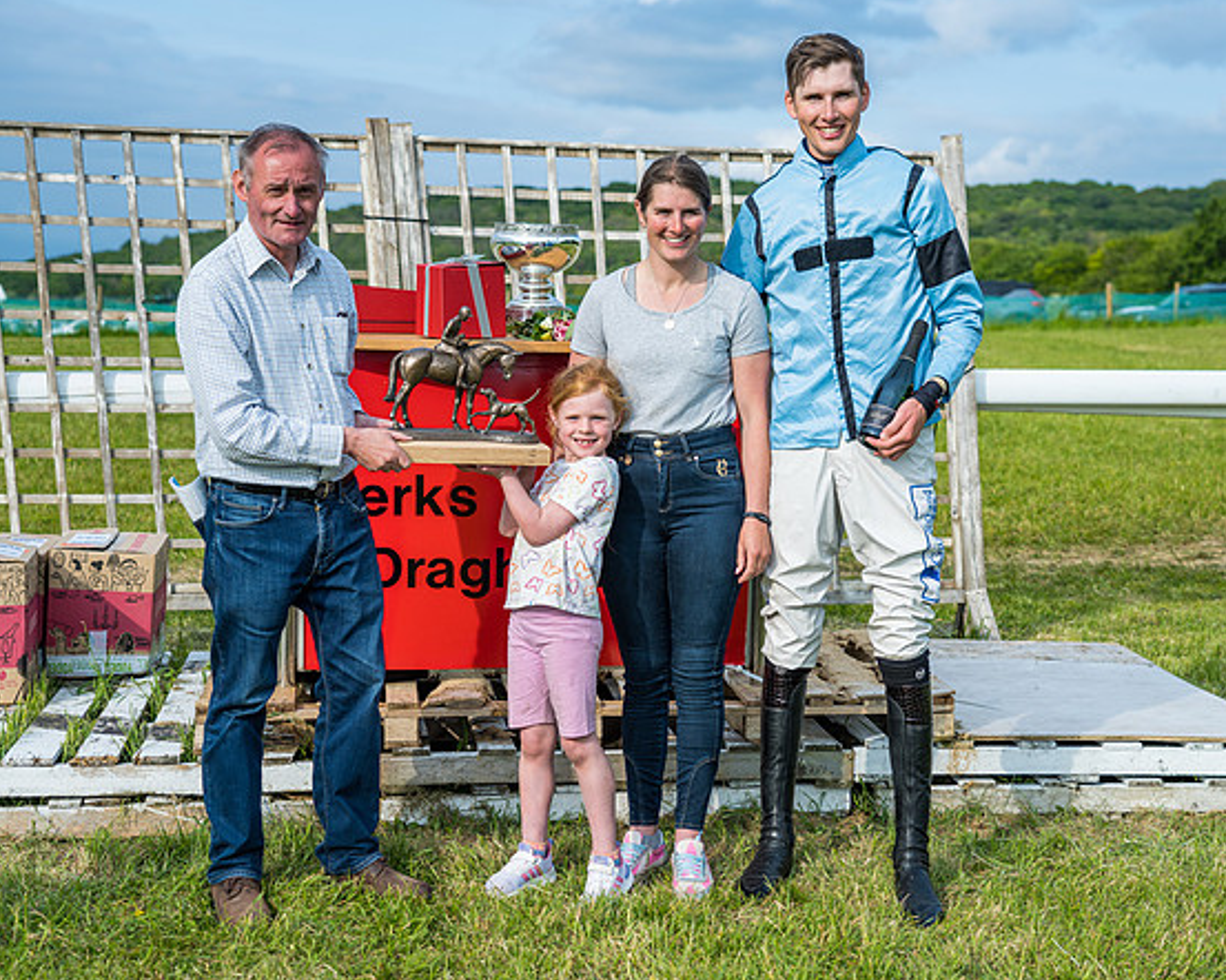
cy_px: 473
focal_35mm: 62
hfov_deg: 30.5
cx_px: 688
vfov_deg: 24.6
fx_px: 2249
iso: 50
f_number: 4
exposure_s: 1/400
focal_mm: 50
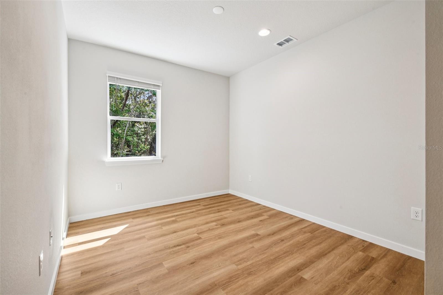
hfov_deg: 96.7
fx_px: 197
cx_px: 222
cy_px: 148
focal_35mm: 16
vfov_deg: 73.7
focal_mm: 16
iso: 400
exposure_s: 1/25
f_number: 8
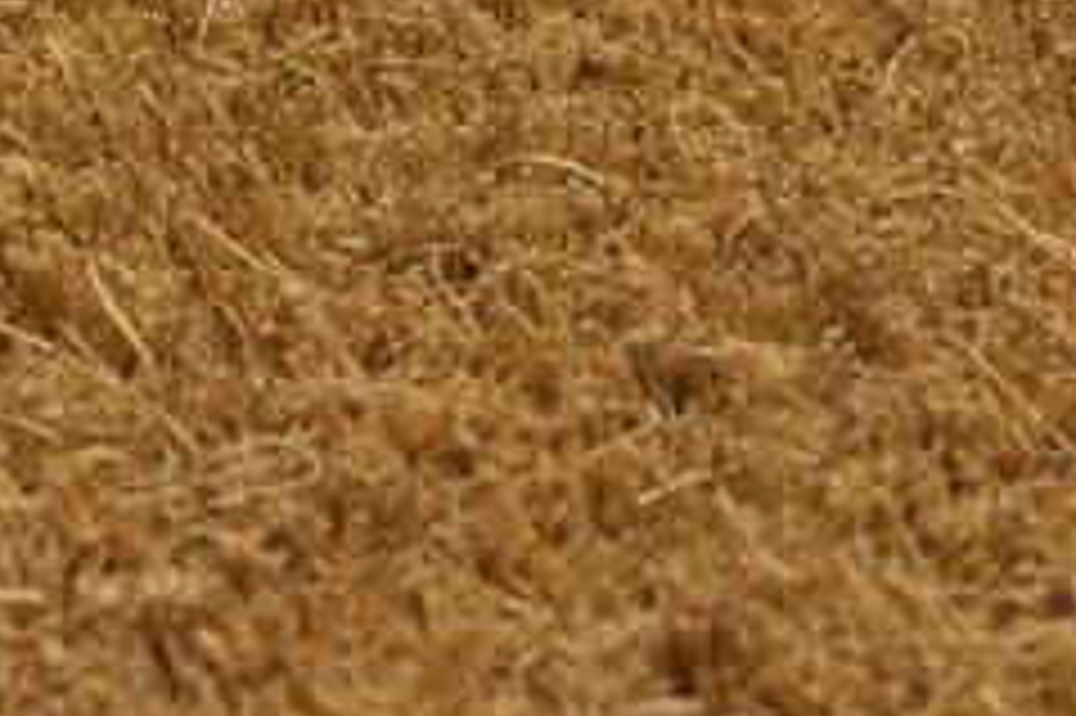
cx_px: 207
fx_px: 3494
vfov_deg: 11.5
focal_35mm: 117
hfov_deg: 17.4
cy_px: -151
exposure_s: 1/125
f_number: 13
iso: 200
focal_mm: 35
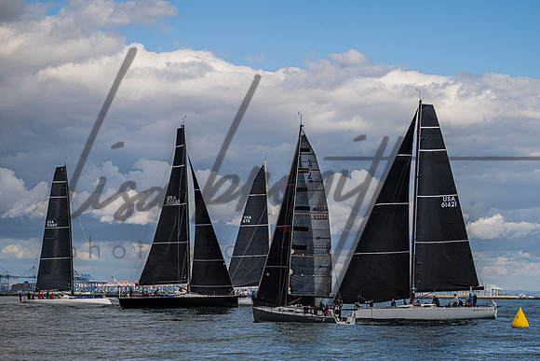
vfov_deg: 11.6
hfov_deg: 17.2
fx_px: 1780
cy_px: 214
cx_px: 304
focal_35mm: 119
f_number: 5.6
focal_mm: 100
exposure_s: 1/3200
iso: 400
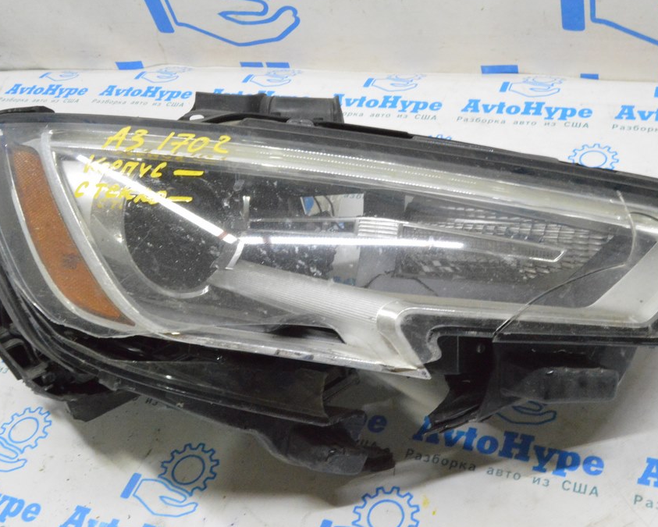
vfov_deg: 36.5
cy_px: 264
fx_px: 799
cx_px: 376
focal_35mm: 41
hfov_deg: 44.7
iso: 6400
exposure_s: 1/15
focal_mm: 24
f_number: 20
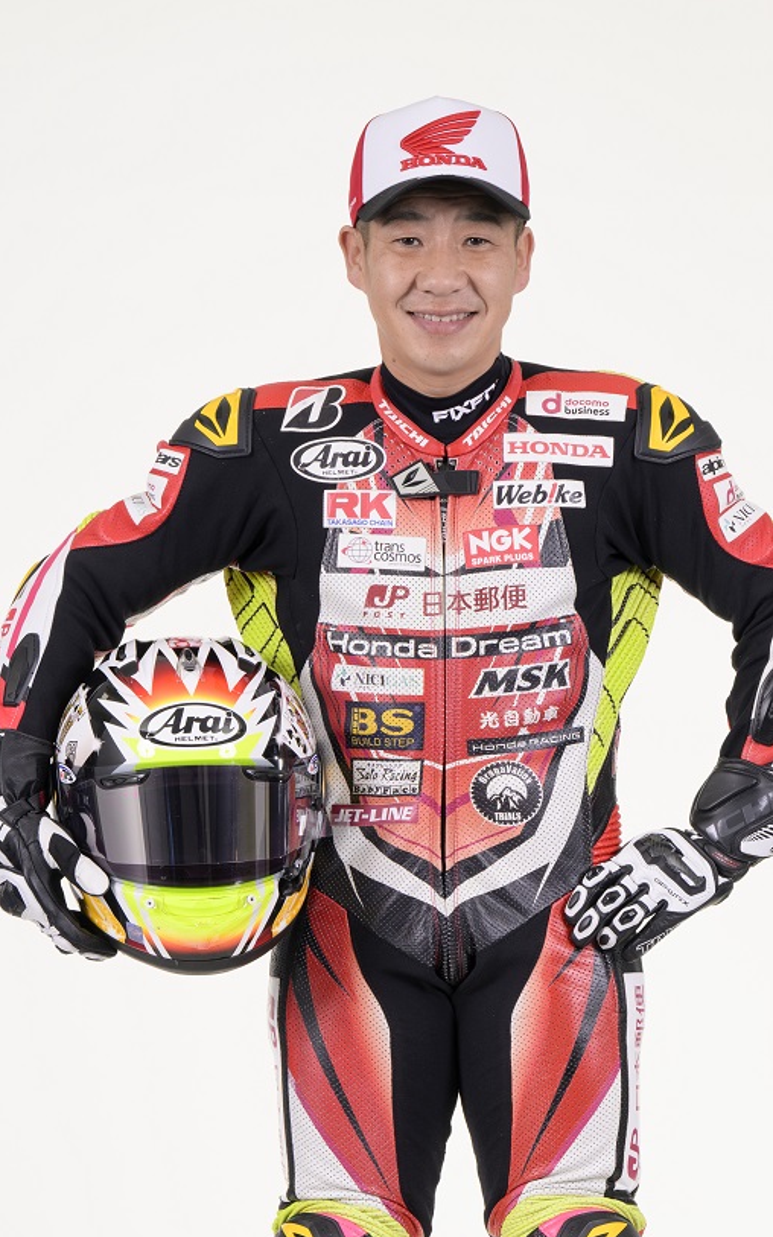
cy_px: 908
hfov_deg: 6.0
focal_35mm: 218
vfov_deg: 9.6
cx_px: 435
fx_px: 7349
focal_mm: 145
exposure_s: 1/125
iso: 200
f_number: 11
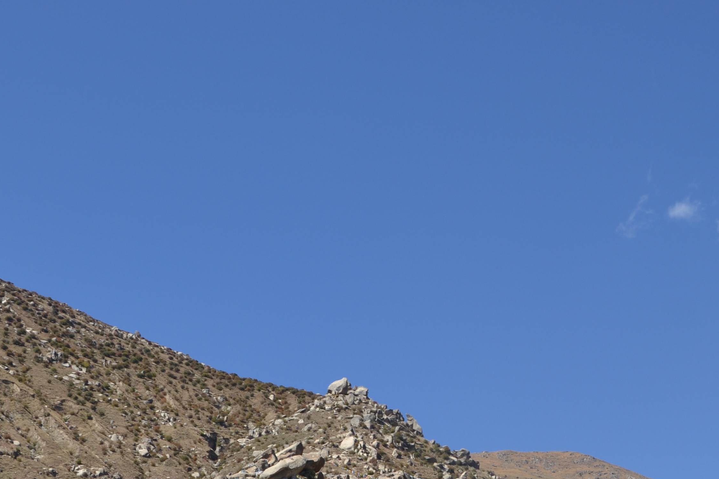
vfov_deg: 17.3
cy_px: 487
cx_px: 459
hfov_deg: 26.2
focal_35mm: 77
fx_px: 1538
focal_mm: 25
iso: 100
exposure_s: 1/250
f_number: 8
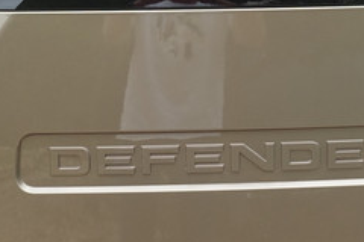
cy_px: 91
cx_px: 247
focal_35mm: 120
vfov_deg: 11.4
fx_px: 1213
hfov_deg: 17.0
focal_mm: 8.8
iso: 125
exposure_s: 1/80
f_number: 4
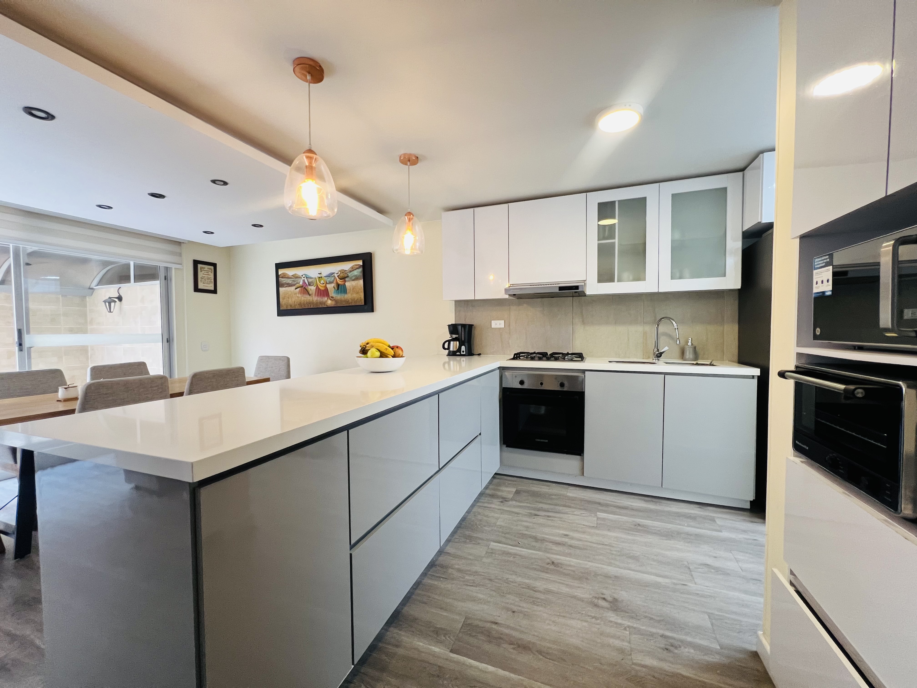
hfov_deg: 106.2
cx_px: 458
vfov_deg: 89.9
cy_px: 344
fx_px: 344
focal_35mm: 13
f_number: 1.8
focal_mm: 1.57
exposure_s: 1/99
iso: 200
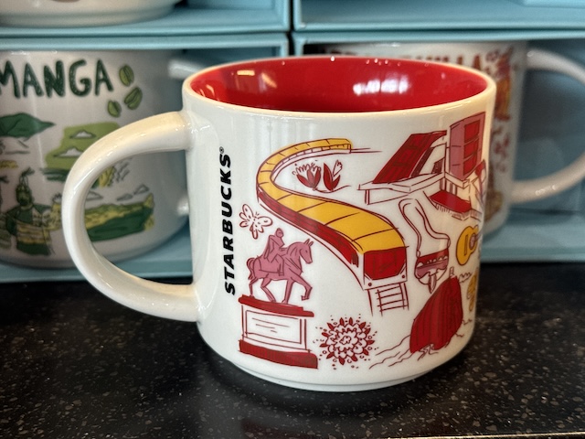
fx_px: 811
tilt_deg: -21.2
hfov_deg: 39.7
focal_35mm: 48
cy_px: 220
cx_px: 292
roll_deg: -0.5
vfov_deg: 30.3
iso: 160
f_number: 1.78
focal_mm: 6.76
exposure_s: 1/60
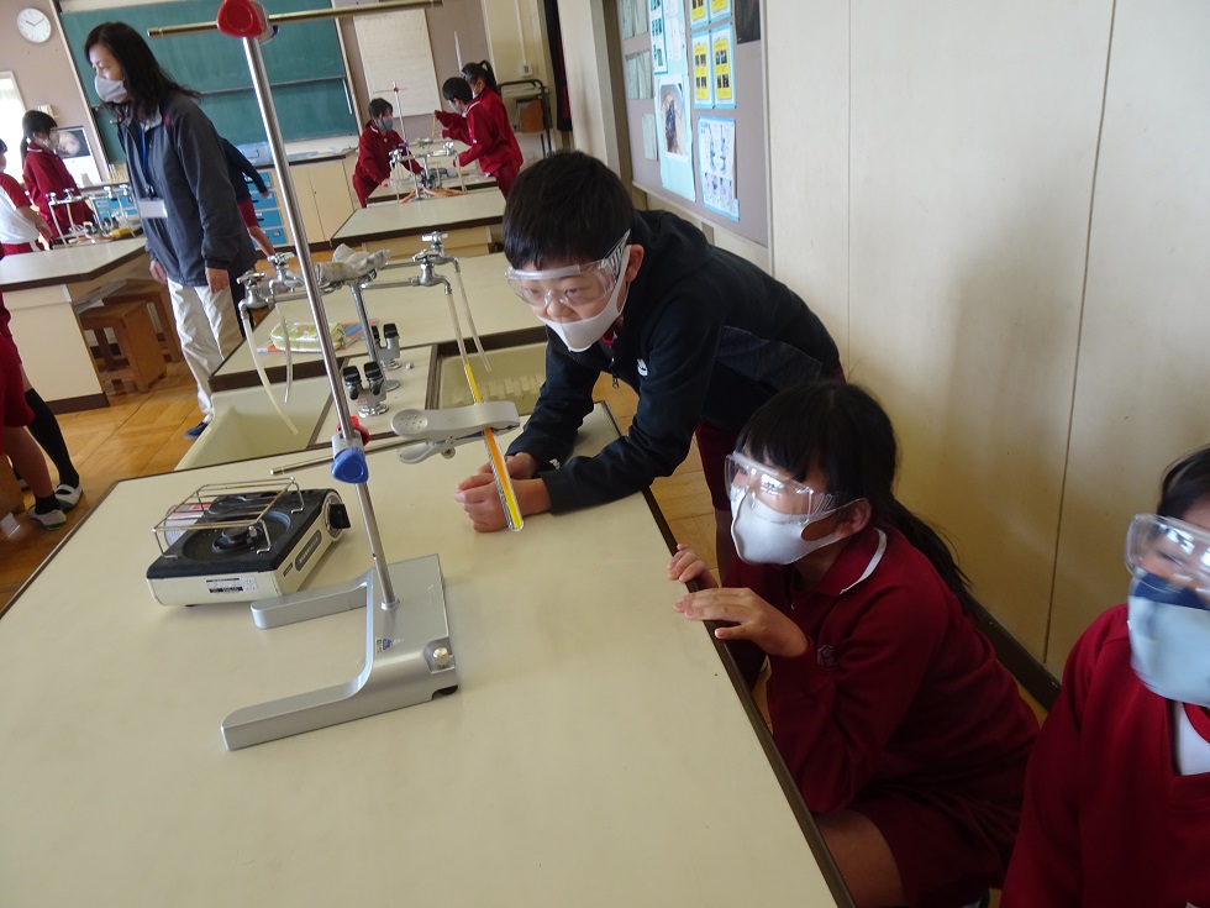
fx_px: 839
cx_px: 605
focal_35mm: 24
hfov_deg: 71.6
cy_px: 454
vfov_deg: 56.8
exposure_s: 1/30
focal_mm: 4.1
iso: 80
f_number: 3.5
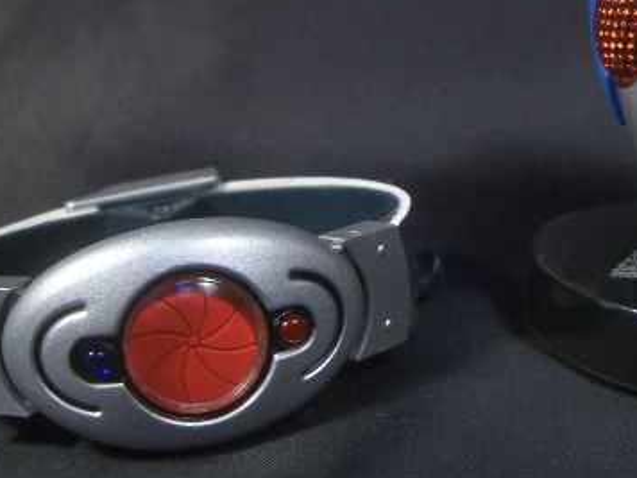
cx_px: 462
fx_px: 1159
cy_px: 125
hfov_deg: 30.3
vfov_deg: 23.1
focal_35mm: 63
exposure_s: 1/80
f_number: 2.6
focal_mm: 5.8
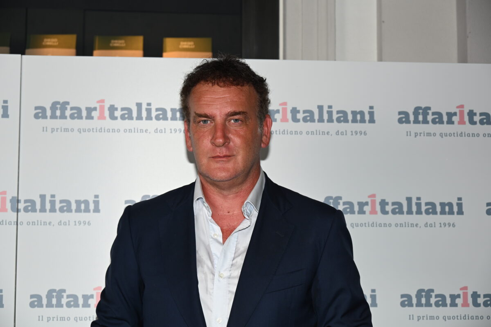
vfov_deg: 19.7
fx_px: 941
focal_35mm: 69
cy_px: 164
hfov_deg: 29.2
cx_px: 246
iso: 400
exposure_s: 1/200
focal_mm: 69
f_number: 6
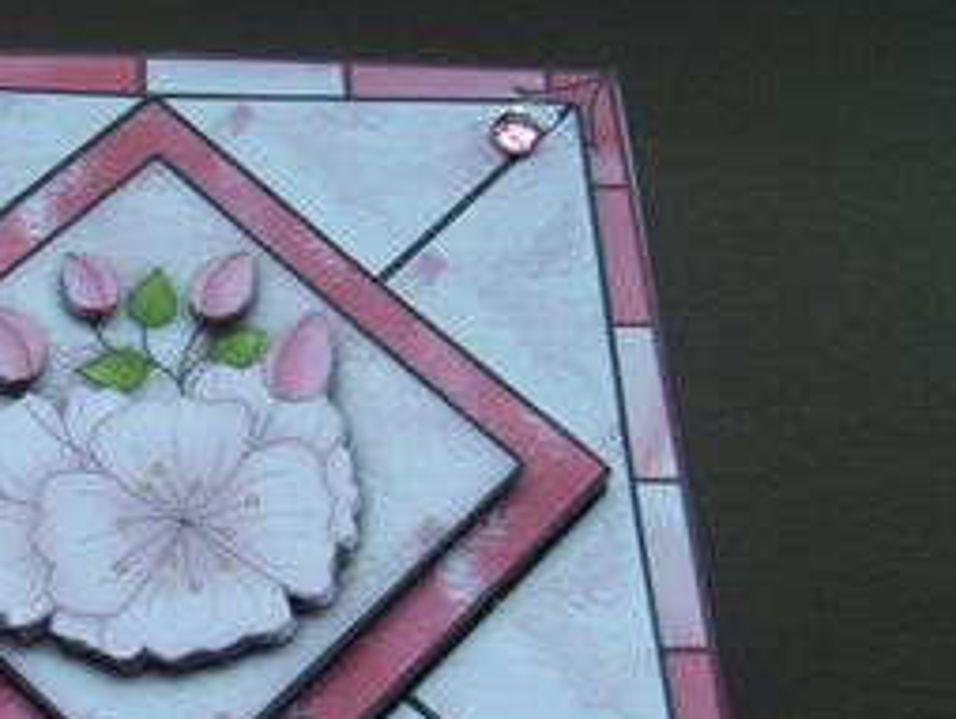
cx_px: 181
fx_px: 1714
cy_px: 531
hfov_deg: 30.4
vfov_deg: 23.5
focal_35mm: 62
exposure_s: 1/30
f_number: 2.8
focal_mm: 5.8
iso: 66
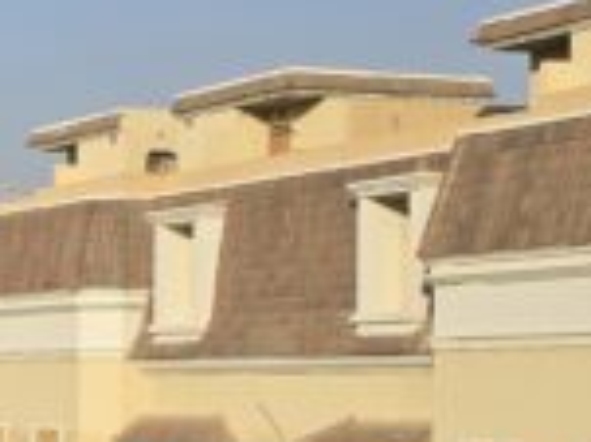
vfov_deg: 12.6
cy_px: 368
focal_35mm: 117
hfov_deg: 14.6
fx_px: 1996
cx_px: -509
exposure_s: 1/734
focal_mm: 6.3
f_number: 1.7
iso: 12
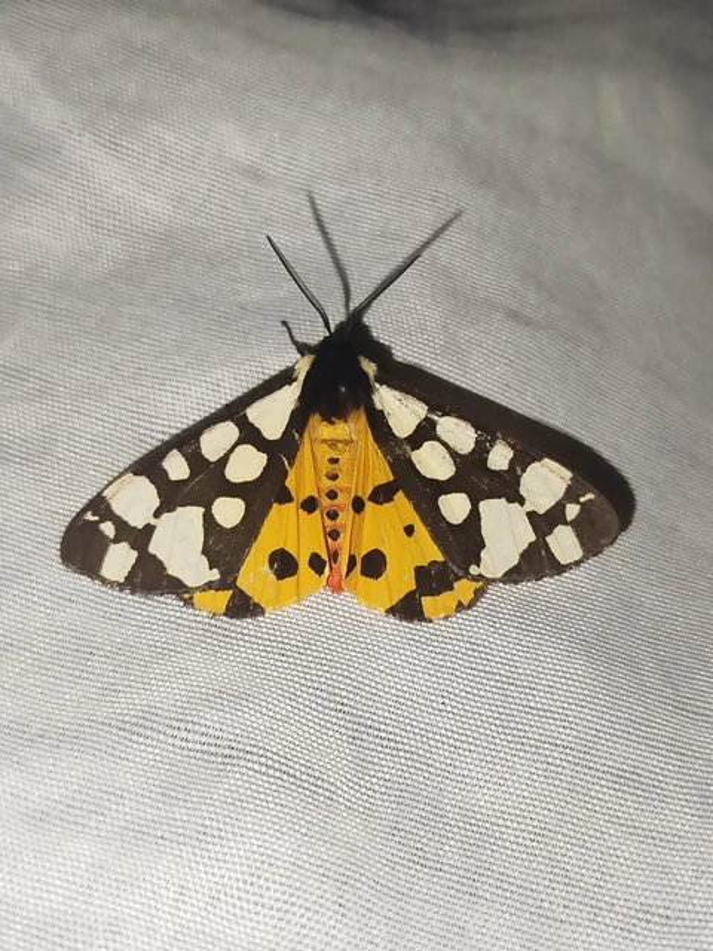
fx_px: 1318
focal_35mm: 48
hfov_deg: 30.3
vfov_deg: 39.7
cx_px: 356
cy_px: 476
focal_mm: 5.31
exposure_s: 1/50
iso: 125
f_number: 1.7
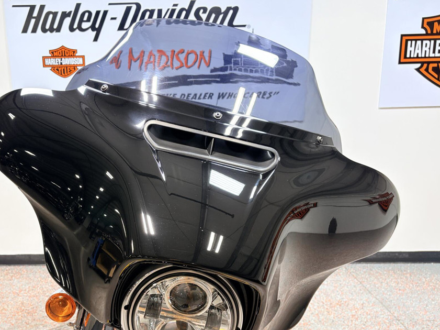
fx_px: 419
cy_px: 200
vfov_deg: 42.7
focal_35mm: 33
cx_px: 166
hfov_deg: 54.8
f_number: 1.6
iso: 64
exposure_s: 1/120
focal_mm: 5.96
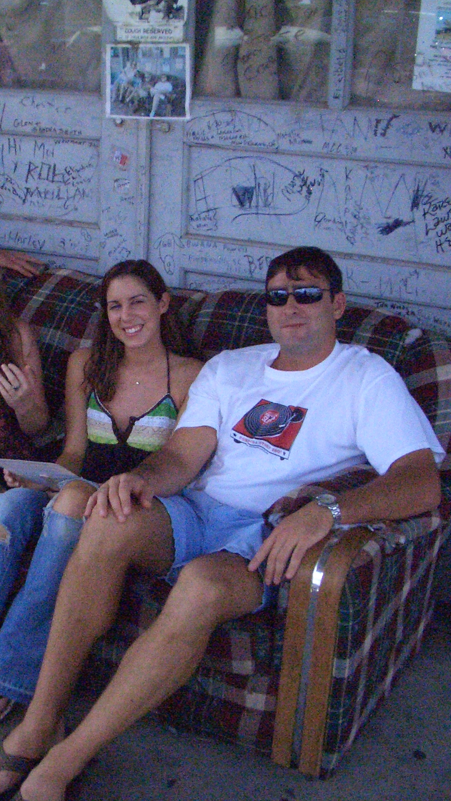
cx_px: 86
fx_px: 1084
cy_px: 401
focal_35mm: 51
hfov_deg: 23.1
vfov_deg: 40.6
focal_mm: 5.8
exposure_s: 1/1600
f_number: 4.3
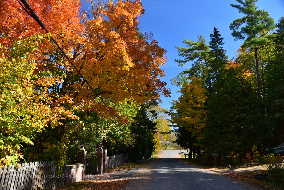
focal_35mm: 30
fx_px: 237
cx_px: 142
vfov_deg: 43.6
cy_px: 95
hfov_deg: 61.9
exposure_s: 1/100
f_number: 7.1
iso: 100
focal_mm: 20
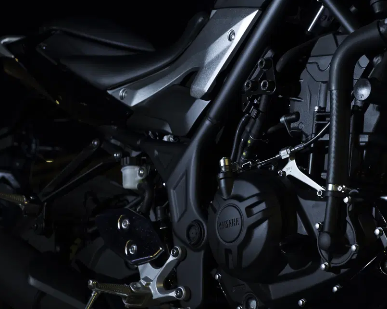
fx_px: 802
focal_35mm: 70
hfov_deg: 26.9
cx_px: 270
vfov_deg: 21.9
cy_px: 165
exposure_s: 1/6
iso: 400
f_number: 5.6
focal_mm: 50
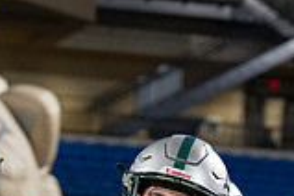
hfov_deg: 8.0
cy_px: 341
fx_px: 2091
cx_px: 76
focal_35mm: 256
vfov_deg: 5.3
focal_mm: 70
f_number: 3.2
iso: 4000
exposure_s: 1/1000
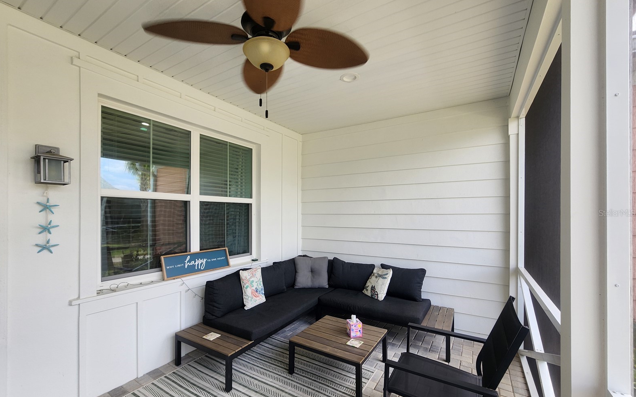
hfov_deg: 105.3
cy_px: 213
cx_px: 314
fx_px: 243
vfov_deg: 78.5
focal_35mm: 14
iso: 50
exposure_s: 1/127
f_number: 2.2
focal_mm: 2.2
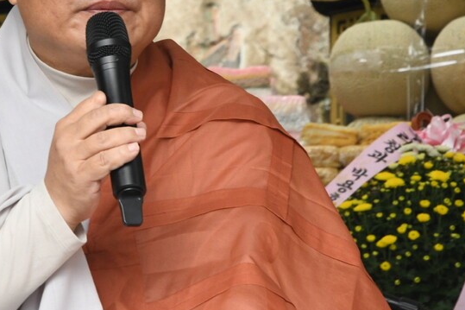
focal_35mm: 499
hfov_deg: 4.1
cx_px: 126
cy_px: 63
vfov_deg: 2.8
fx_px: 6443
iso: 1600
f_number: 13
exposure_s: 1/250
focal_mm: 210
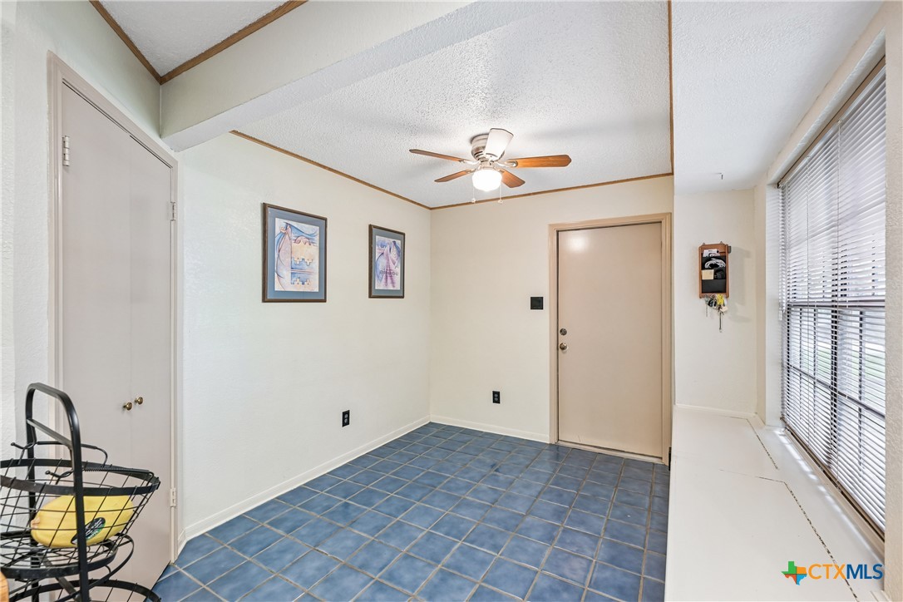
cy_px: 301
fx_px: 376
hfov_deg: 100.4
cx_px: 452
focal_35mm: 15
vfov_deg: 77.3
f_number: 6.7
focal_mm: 15
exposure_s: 1/8
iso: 400
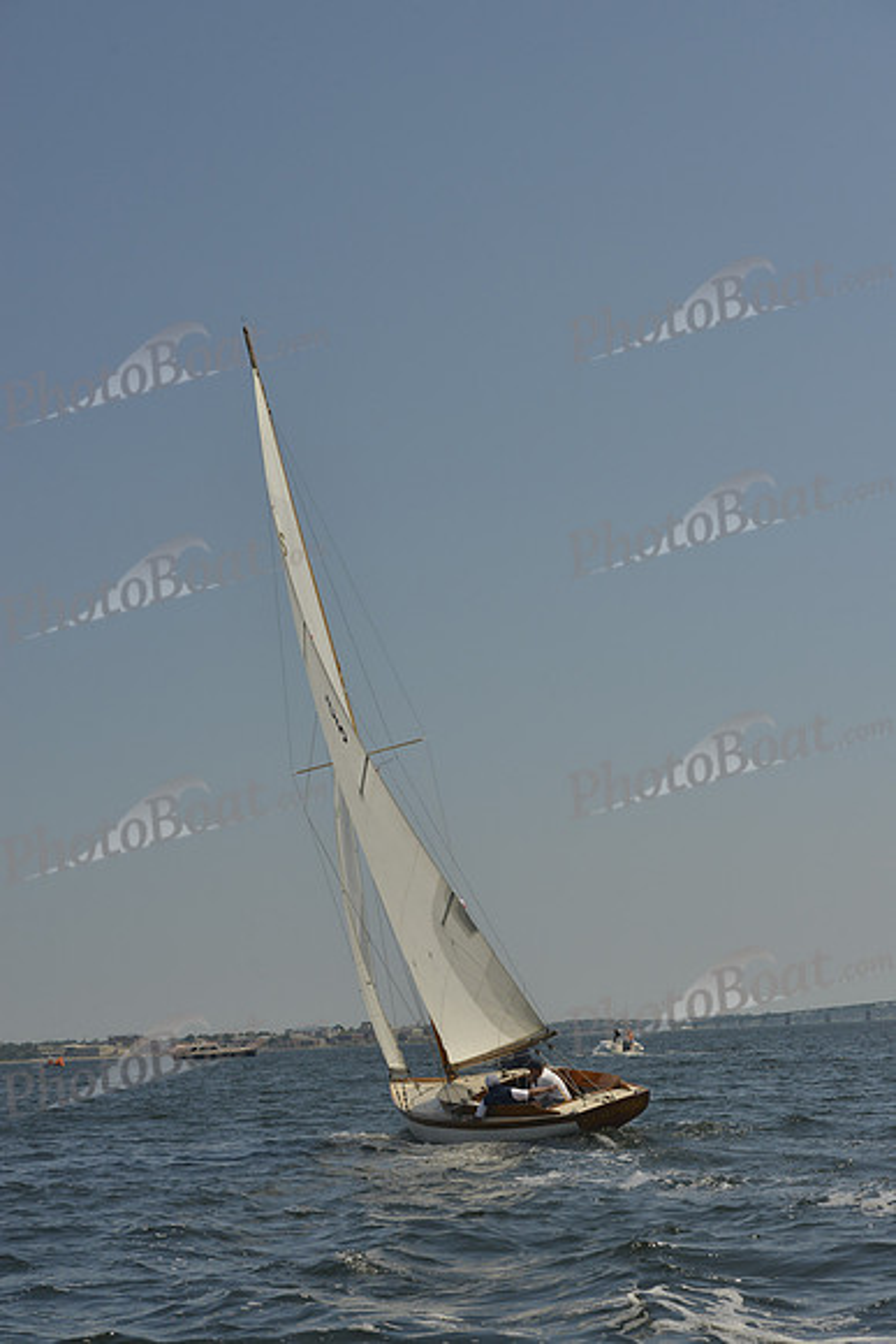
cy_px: 672
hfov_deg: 19.5
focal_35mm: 70
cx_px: 448
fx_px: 2612
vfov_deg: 28.8
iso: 280
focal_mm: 70
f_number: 10
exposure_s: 1/800
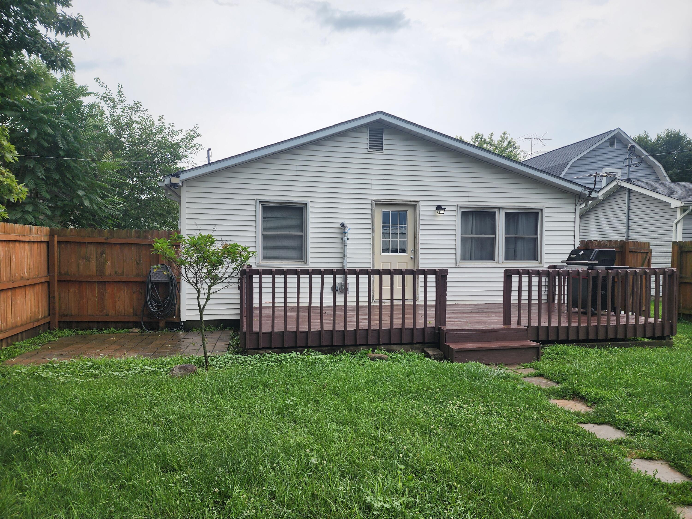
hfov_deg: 73.9
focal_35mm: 23
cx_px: 346
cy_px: 260
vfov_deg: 58.9
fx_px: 460
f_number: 1.8
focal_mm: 6.4
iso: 12
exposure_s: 1/748
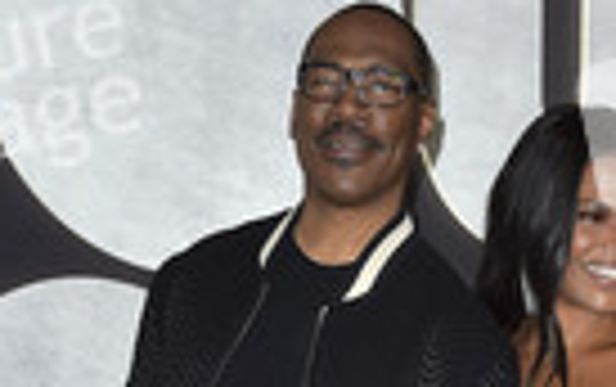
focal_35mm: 113
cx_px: 402
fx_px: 1899
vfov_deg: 10.6
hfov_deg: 18.4
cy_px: 783
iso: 640
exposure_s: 1/250
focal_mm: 38
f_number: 6.3
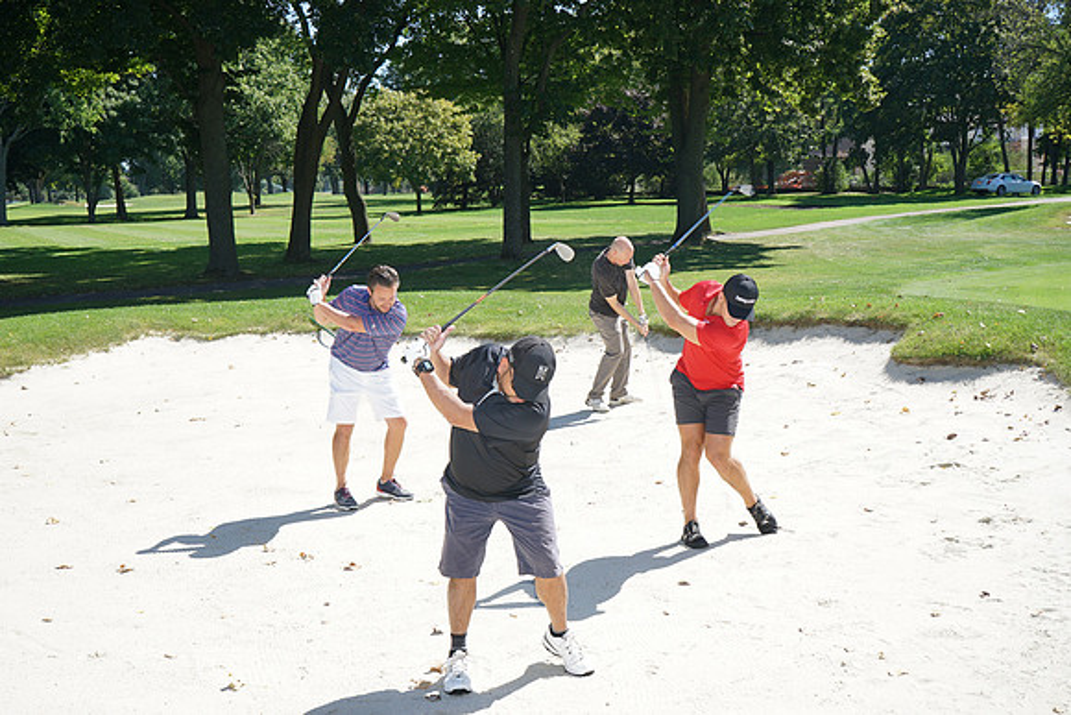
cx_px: 536
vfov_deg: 33.4
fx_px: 1190
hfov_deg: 48.4
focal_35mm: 40
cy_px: 358
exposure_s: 1/200
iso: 200
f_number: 9
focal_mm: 40
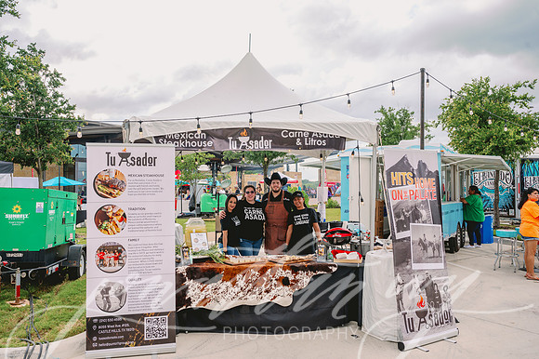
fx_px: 441
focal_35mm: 30
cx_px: 270
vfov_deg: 44.2
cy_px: 180
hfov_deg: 62.8
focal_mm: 29.5
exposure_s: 1/320
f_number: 5.6
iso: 200
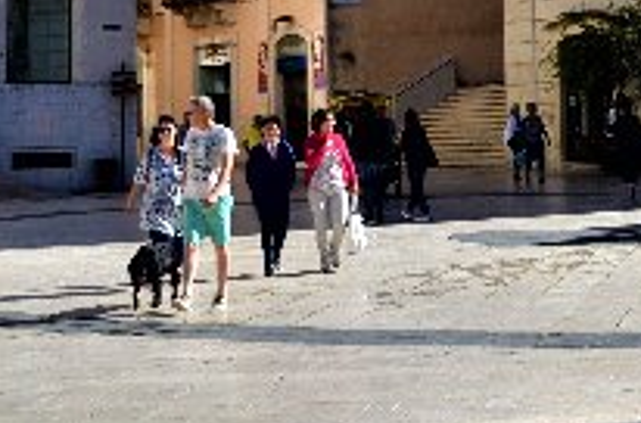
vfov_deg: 12.0
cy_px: -323
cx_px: 635
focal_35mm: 105
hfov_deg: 19.0
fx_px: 1864
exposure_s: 1/250
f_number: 8
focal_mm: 18
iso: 200
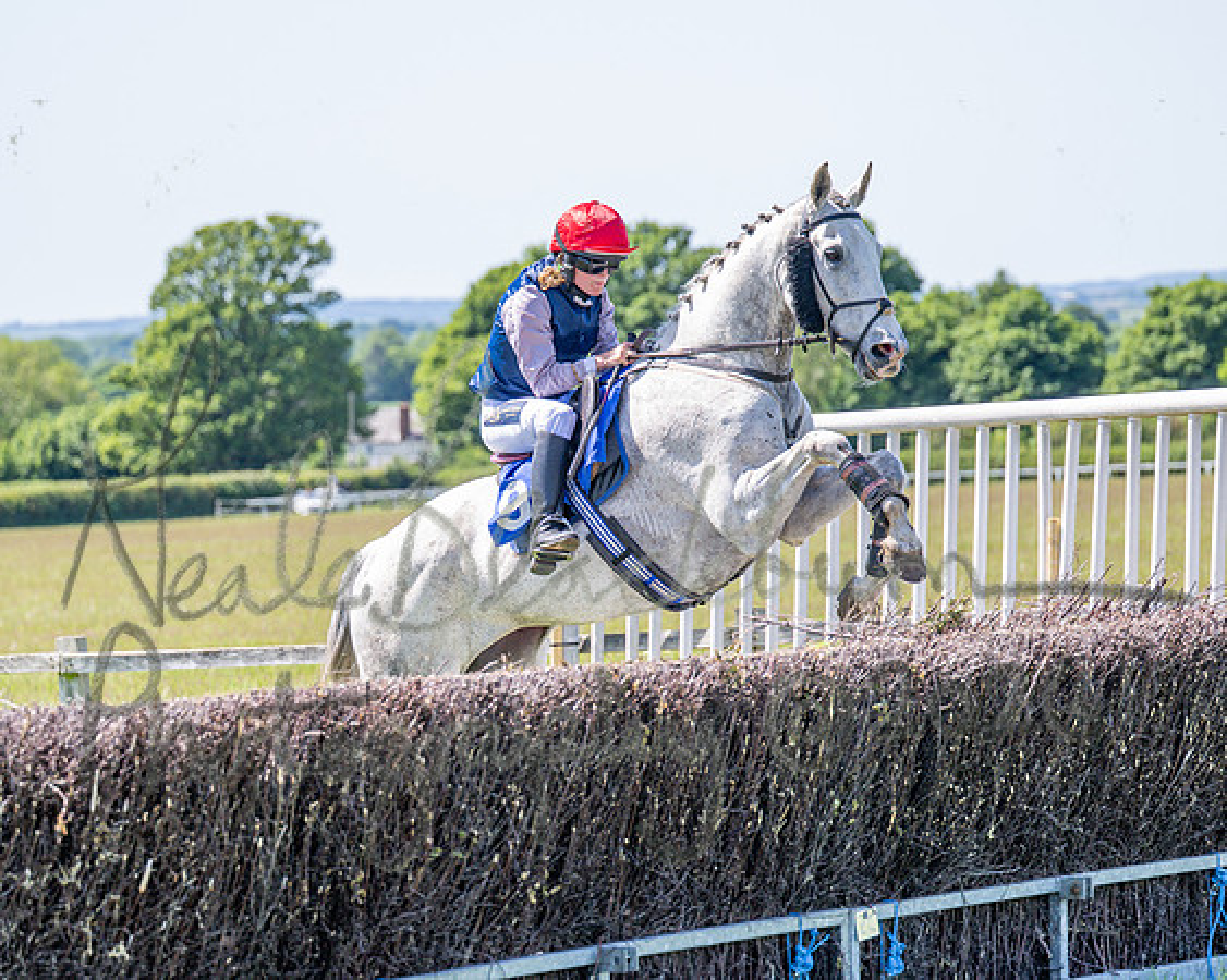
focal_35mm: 145
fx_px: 5276
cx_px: 614
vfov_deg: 10.6
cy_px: 490
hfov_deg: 13.3
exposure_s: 1/1600
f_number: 2.8
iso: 200
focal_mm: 86
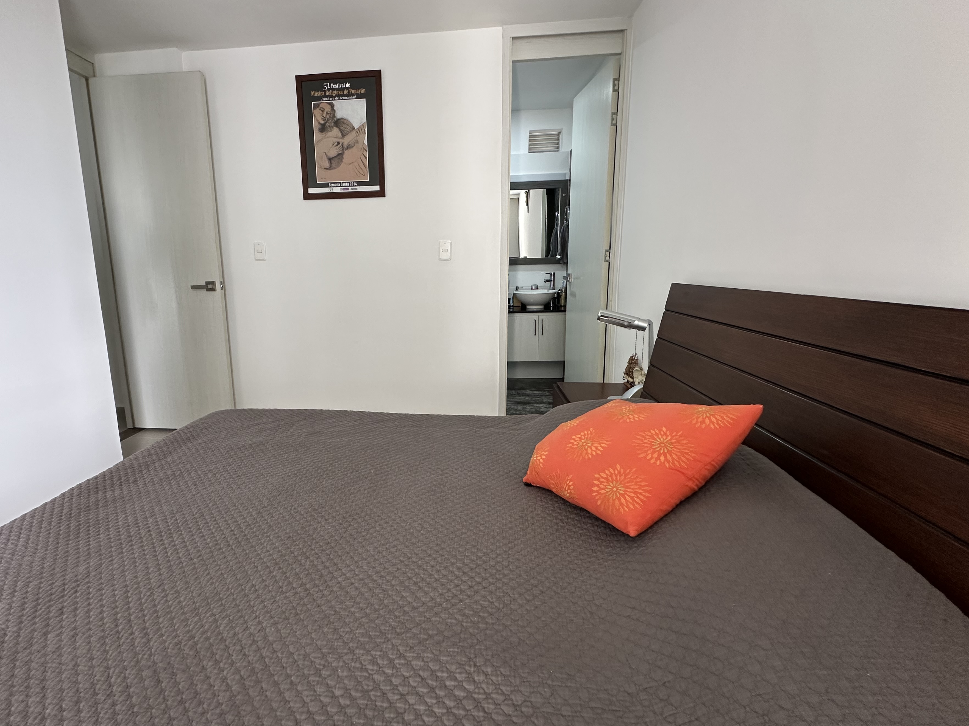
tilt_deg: -7.2
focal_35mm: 16
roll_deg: +1.0
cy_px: 340
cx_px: 422
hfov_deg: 94.0
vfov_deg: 78.0
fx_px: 448
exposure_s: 1/99
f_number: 2.2
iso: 200
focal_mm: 2.22
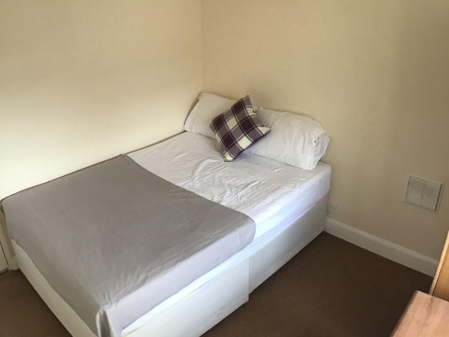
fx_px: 402
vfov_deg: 45.4
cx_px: 224
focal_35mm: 31
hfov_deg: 58.4
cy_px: 168
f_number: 2.4
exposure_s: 1/33
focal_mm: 3.3
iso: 80
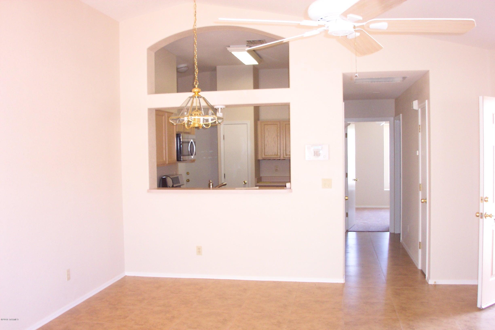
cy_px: 165
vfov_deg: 37.9
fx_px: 481
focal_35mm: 35
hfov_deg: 54.4
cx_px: 248
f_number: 2.8
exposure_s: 1/30
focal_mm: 7.5
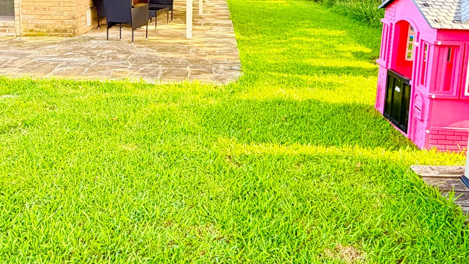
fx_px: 423
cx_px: 233
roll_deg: -0.8
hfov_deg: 58.0
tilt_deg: -5.9
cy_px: 8
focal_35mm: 34
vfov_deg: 32.3
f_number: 2.2
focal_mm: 2.22
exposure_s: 1/121
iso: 100
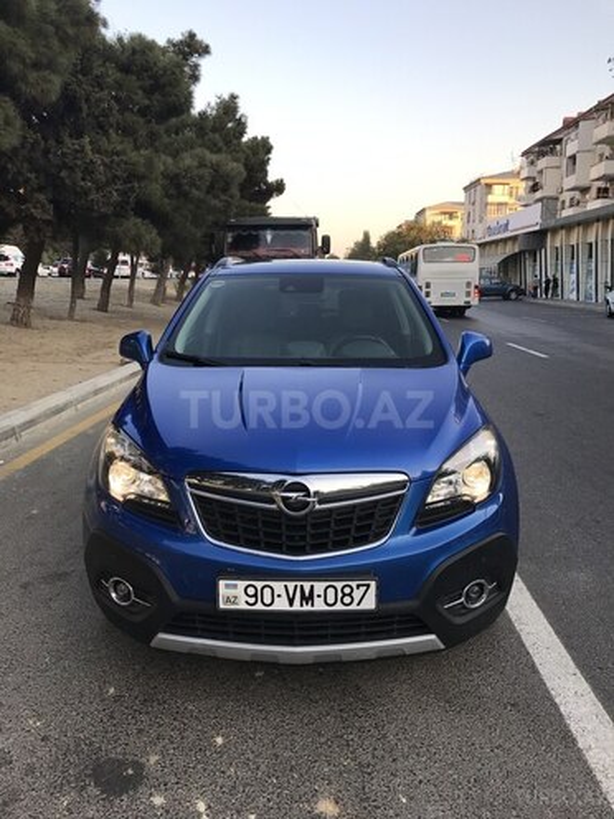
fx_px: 662
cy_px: 410
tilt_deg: -11.2
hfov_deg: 49.7
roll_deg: +0.5
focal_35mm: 28
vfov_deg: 63.4
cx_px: 307
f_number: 1.8
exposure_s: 1/247
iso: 20
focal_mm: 3.99
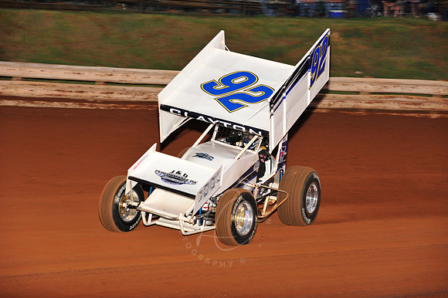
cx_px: 224
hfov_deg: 17.1
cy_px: 149
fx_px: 1492
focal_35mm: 120
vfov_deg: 11.4
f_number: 5.6
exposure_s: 1/320
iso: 800
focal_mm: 120
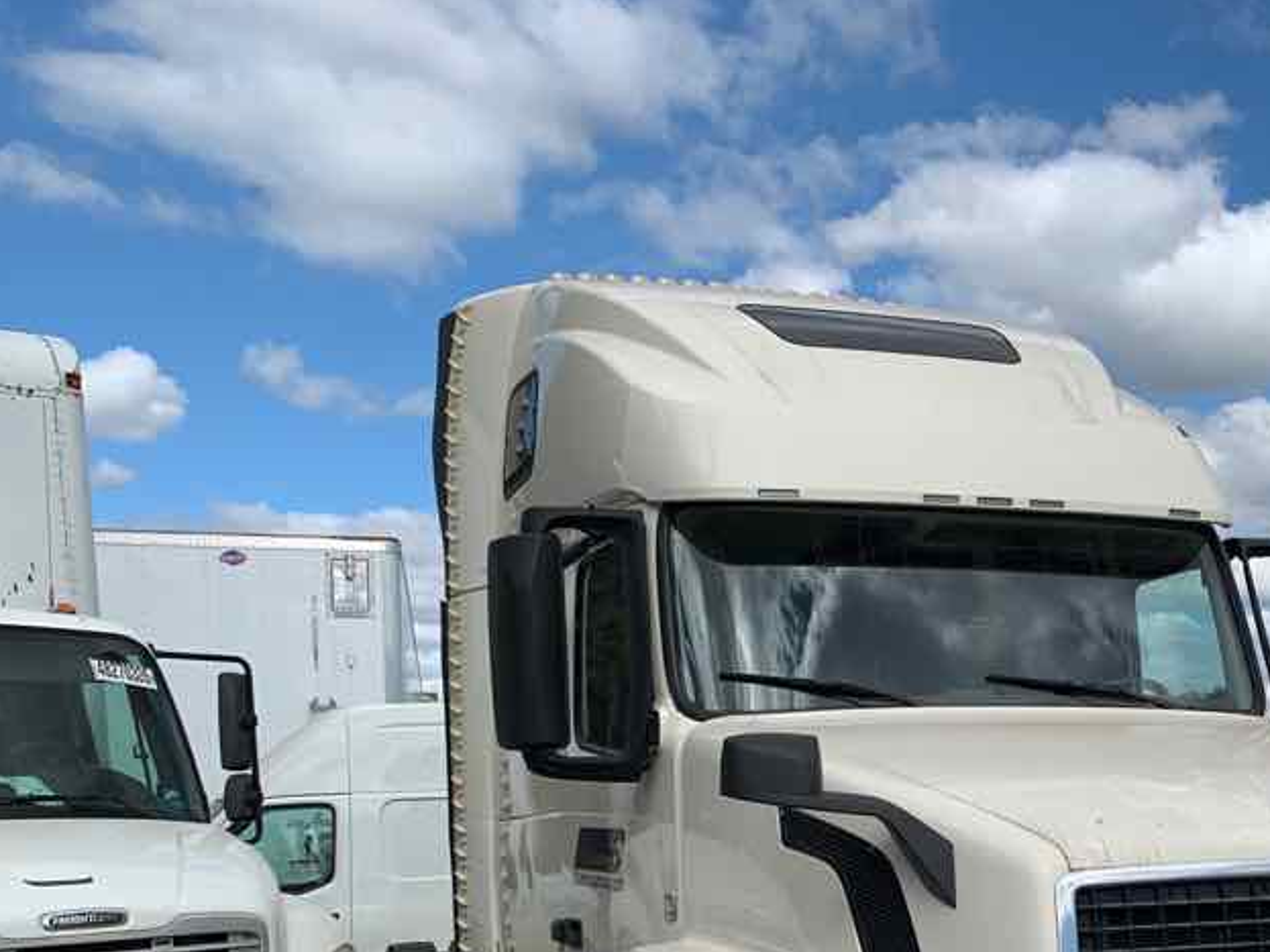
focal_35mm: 51
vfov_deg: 27.3
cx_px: 1076
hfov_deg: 35.8
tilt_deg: -1.5
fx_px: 1871
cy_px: 893
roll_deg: +2.2
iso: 25
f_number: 1.8
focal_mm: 4.25
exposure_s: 1/2545
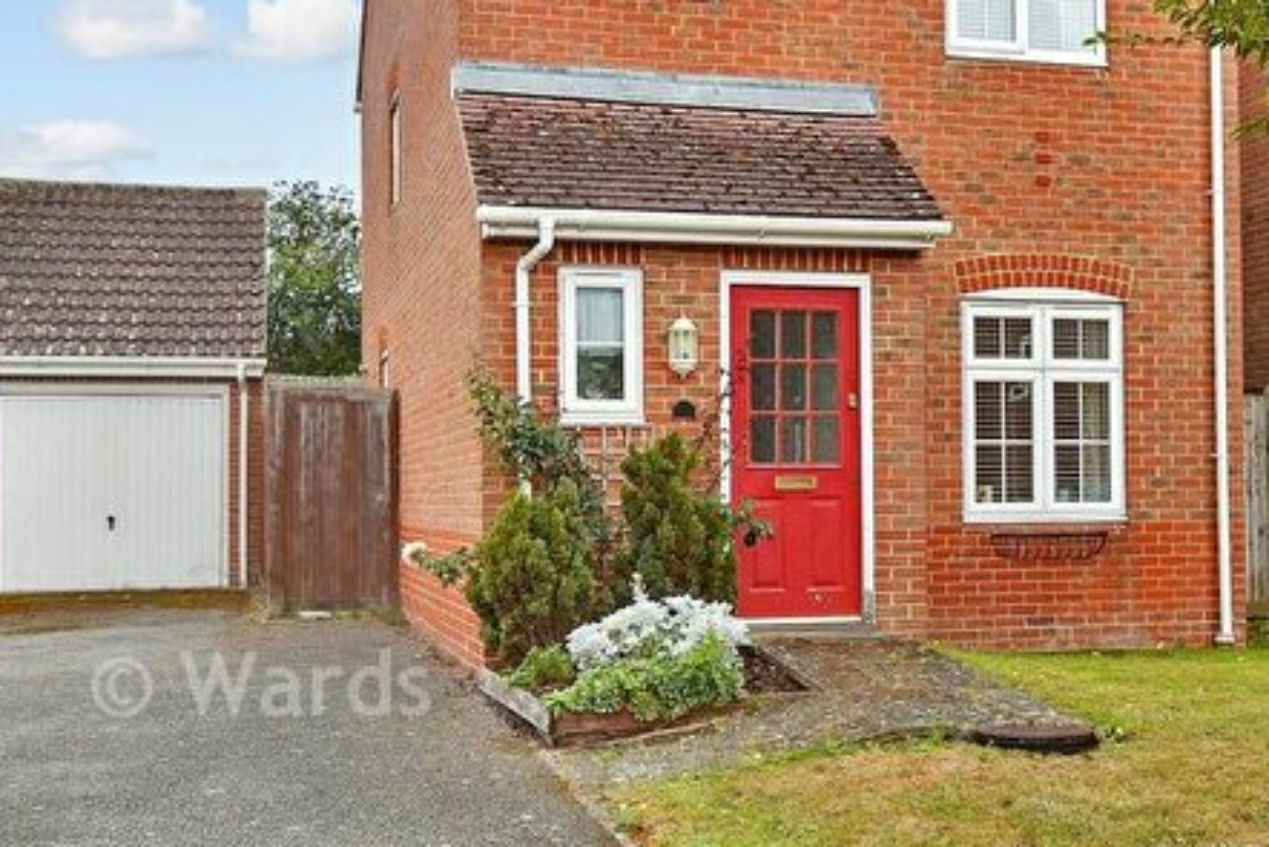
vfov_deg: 34.4
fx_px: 1340
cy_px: 225
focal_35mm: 38
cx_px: 744
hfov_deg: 50.4
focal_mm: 16
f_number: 6.3
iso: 1000
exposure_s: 1/160
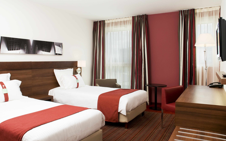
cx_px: 114
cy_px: 65
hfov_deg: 66.5
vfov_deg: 44.5
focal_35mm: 28
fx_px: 172
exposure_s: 1/30
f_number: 11
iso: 200
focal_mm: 18
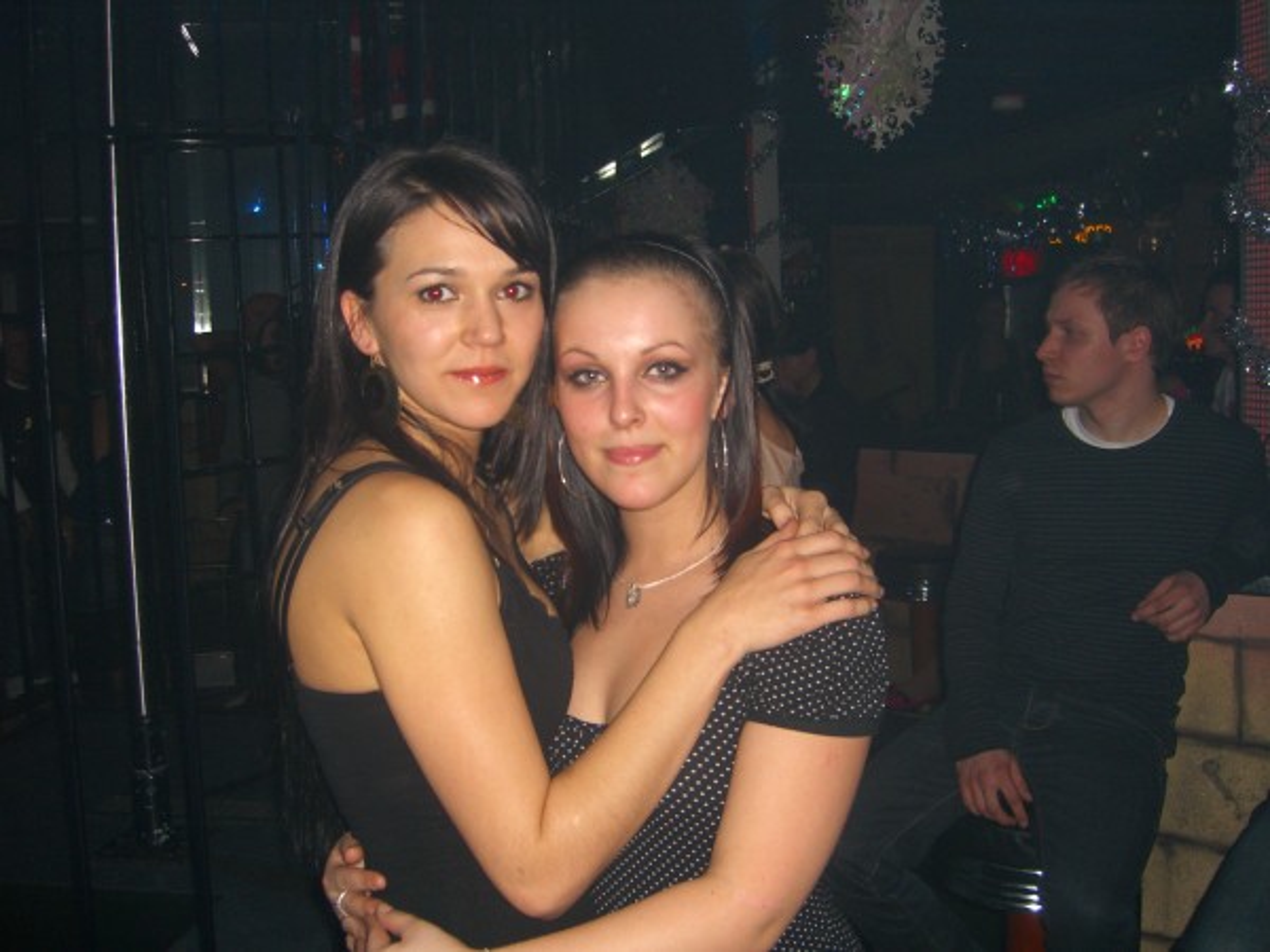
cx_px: 635
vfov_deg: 37.7
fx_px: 1394
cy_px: 476
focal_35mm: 38
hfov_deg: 49.0
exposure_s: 1/60
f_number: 2.8
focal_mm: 7.9
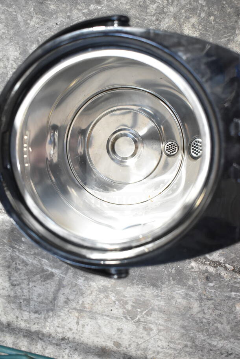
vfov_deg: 43.6
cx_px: 120
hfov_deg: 29.9
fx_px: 450
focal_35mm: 45
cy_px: 180
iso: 1600
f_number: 4.5
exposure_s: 1/80
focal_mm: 30
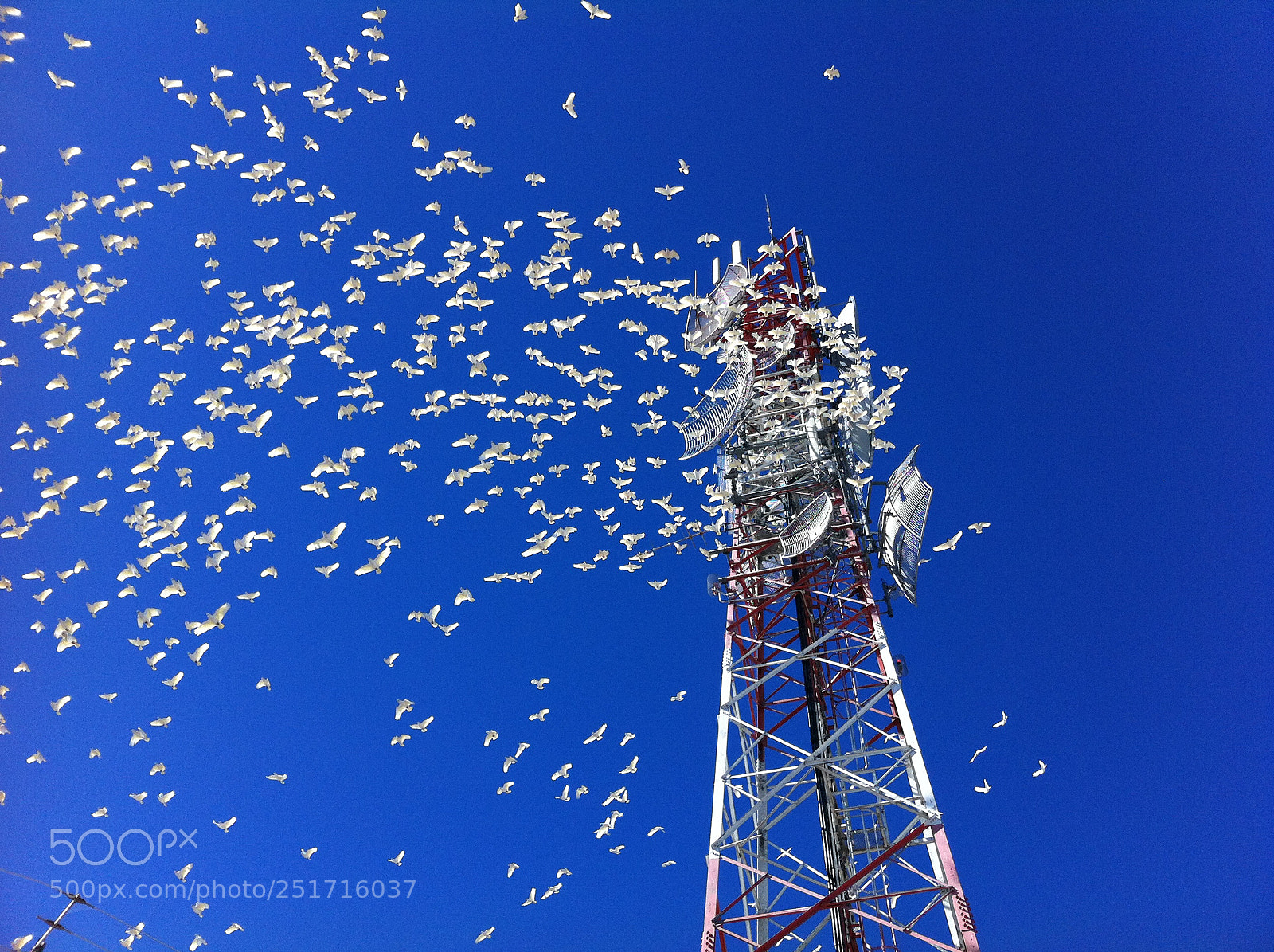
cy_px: 476
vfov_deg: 40.6
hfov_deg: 52.7
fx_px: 1286
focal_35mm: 35
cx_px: 637
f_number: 2.8
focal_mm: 3.85
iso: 80
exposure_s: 1/1207
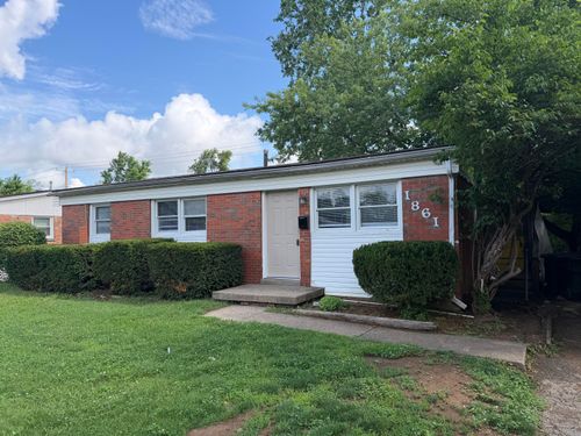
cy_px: 218
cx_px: 290
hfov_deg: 71.6
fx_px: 403
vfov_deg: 56.8
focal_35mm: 24
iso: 100
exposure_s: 1/2525
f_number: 1.78
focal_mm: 6.76
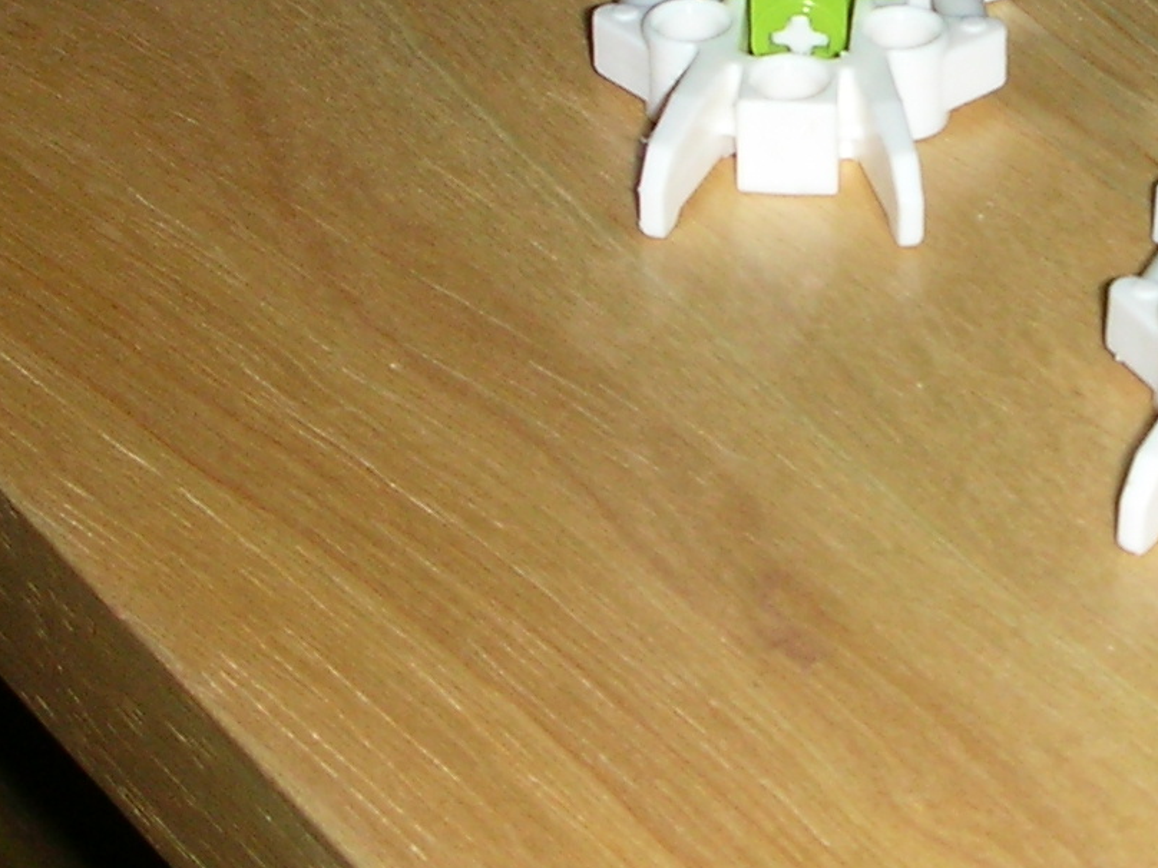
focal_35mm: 122
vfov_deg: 12.1
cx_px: 954
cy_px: 74
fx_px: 4081
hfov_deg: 16.0
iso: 50
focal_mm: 5.8
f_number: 3
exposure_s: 1/60.1
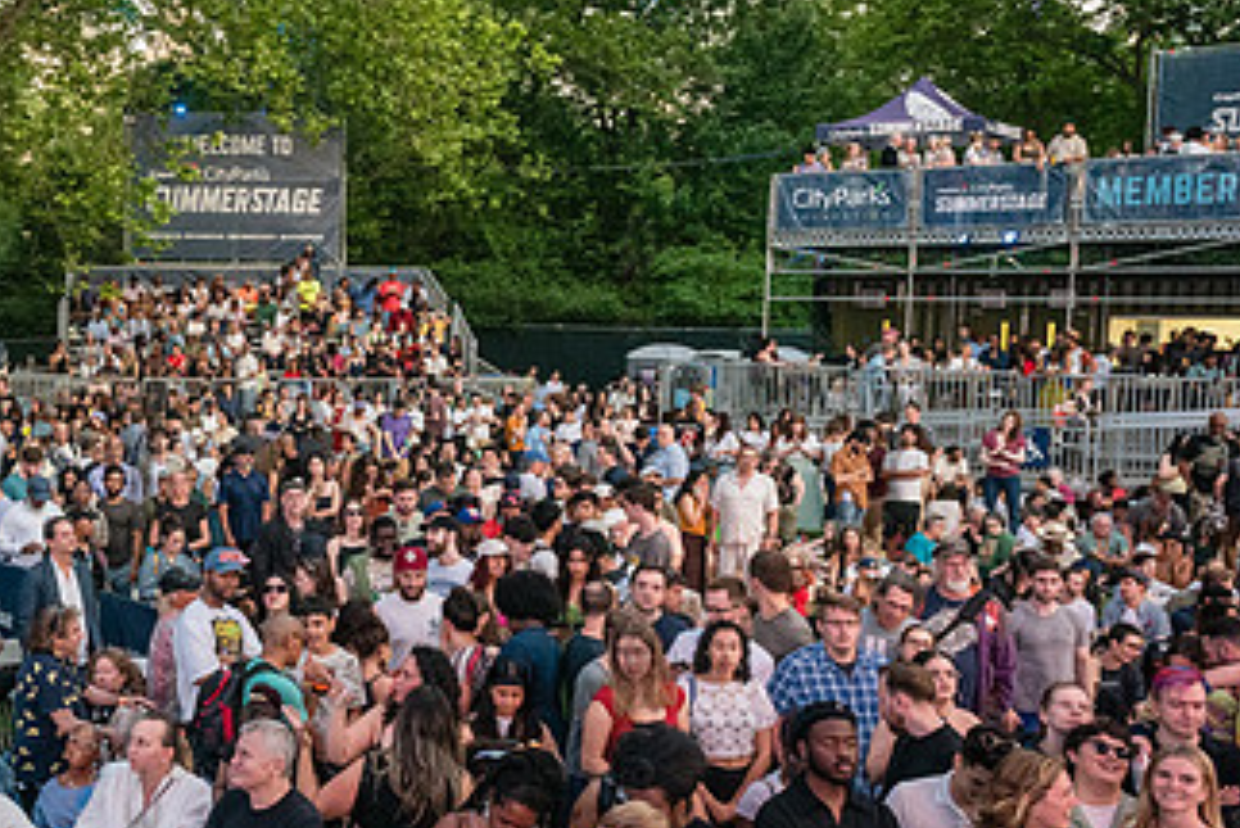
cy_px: 460
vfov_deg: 29.3
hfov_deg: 39.8
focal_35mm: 46
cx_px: 139
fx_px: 1585
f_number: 4.5
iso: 4000
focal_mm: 24
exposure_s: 1/250
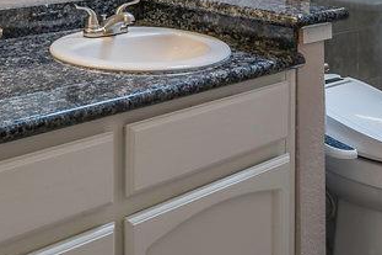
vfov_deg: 21.6
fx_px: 594
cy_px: -86
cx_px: 15
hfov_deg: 33.2
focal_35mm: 56
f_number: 11
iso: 100
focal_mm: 17
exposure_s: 1/2
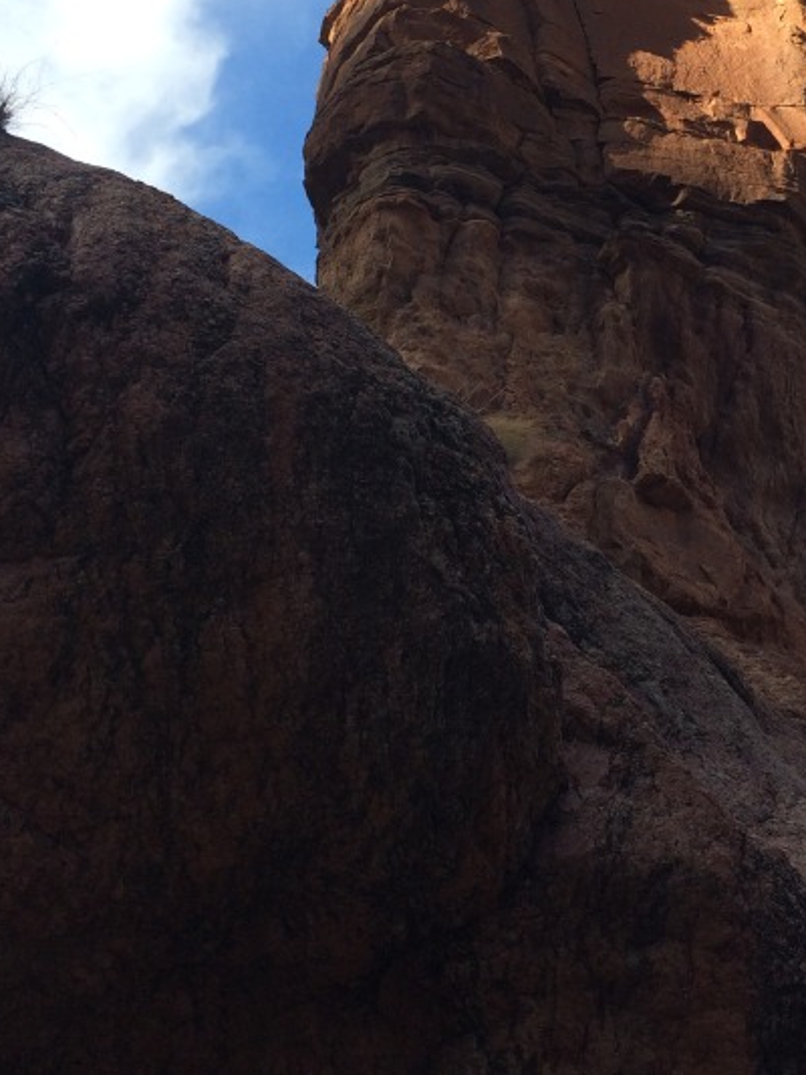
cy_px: 434
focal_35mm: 58
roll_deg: +6.7
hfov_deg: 24.5
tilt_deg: +36.2
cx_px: 731
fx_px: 1800
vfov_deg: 33.1
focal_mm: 4.15
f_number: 2.2
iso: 32
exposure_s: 1/651
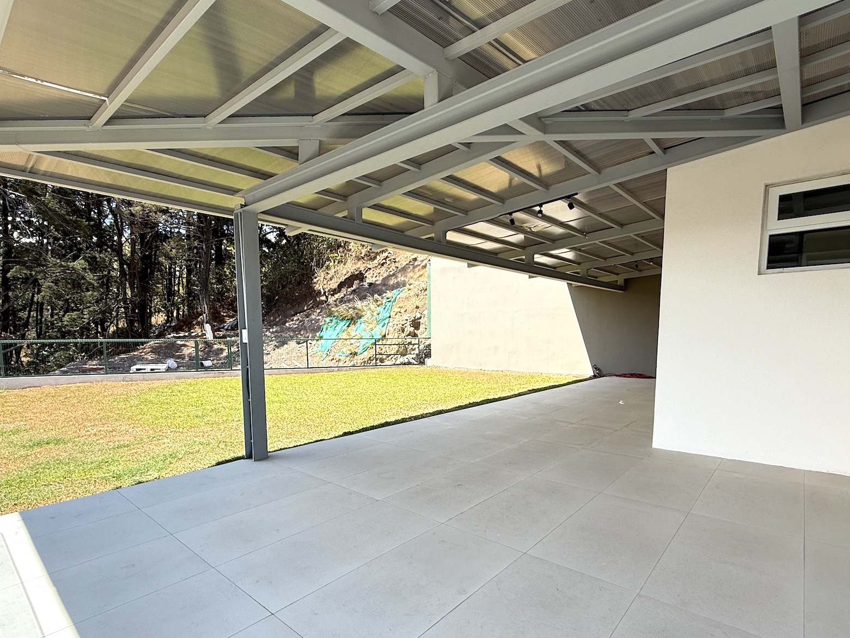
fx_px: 442
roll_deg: -0.4
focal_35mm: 18
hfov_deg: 87.8
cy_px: 377
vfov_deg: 71.0
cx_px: 428
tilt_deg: -5.5
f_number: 2.2
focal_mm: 2.22
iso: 50
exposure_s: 1/613
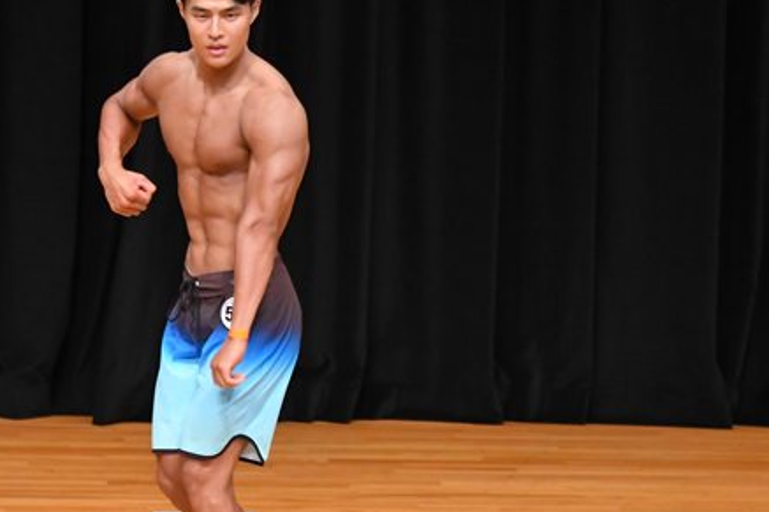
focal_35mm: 452
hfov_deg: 4.6
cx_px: 268
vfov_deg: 3.0
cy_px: 296
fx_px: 9651
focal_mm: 170
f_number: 5.6
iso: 4000
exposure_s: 1/400
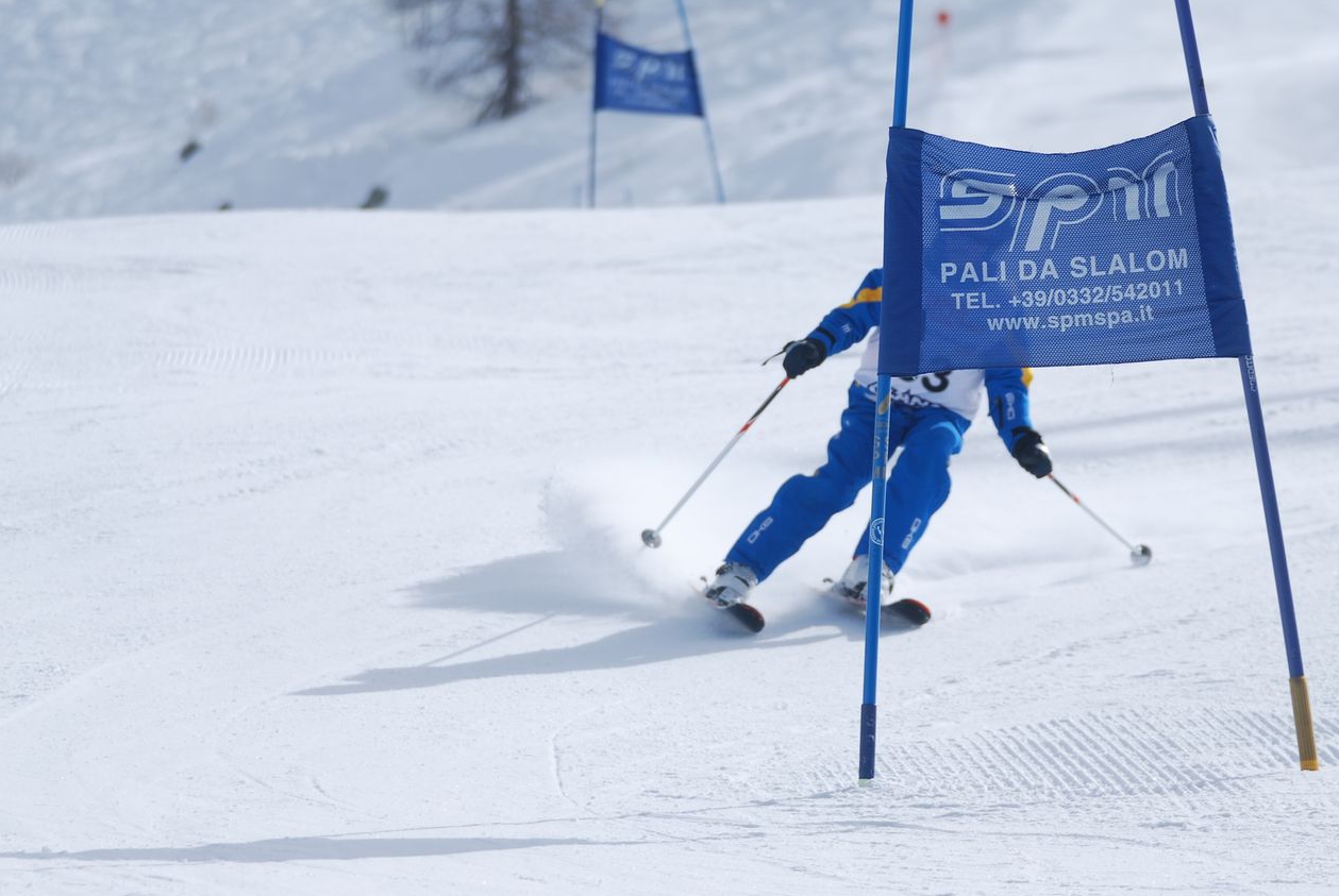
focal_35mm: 286
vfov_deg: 4.8
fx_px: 10651
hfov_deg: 7.2
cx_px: 748
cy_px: 363
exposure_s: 1/1250
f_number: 5
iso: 100
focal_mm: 150
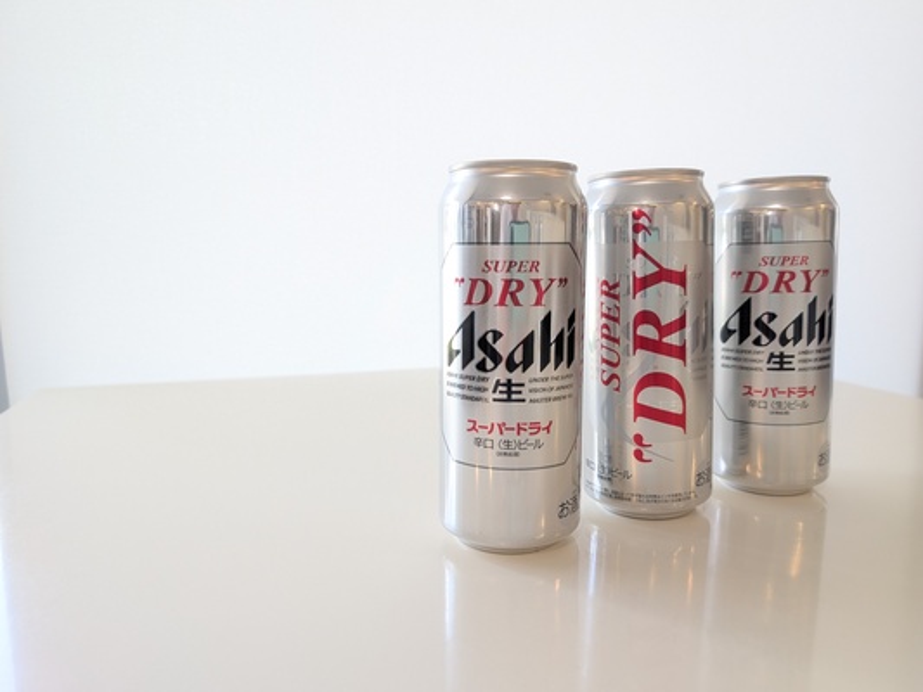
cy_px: 346
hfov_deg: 71.6
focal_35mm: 24
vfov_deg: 56.8
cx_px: 462
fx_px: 640
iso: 80
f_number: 1.68
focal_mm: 6.9
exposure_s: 1/100
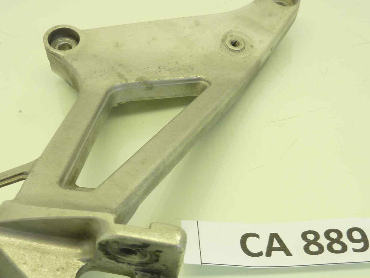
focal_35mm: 45
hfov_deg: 42.0
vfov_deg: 32.0
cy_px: 175
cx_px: 167
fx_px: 481
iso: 80
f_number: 3.3
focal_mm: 4.1
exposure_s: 1/30
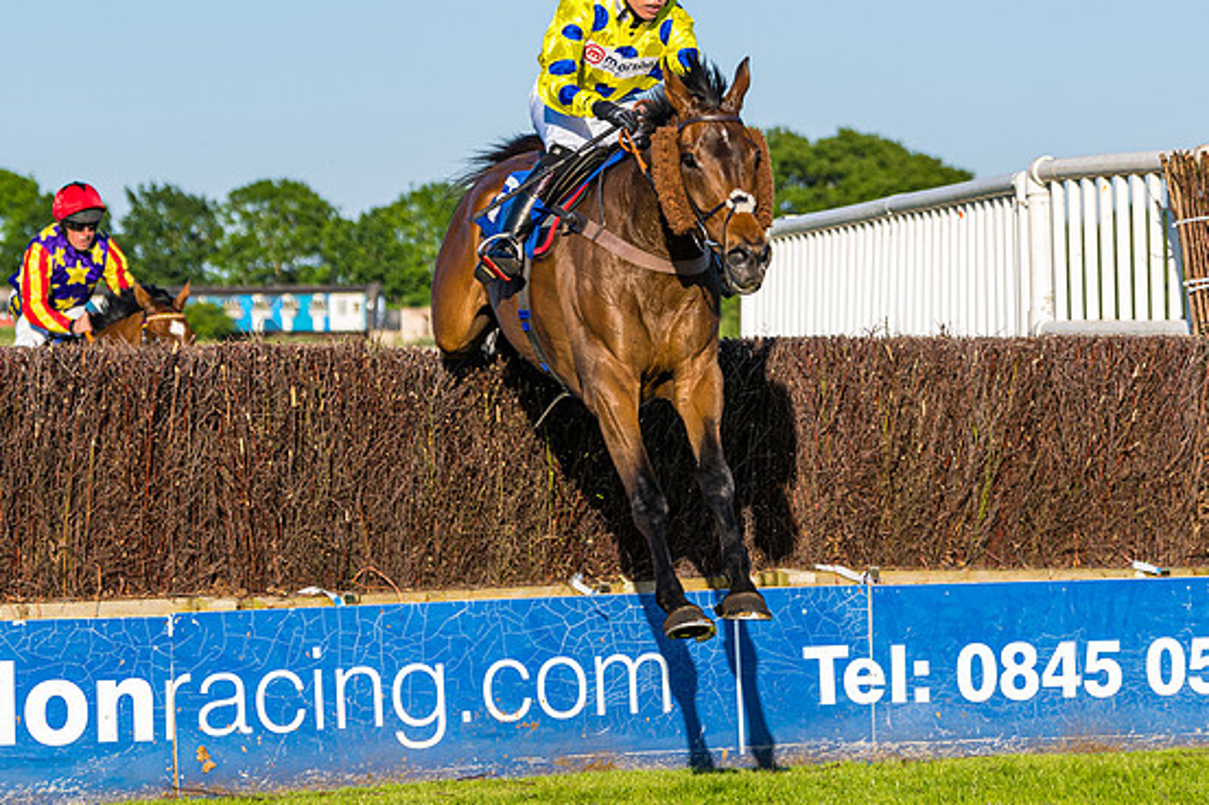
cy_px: 312
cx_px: 696
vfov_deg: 7.6
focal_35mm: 181
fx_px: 6075
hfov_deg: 11.4
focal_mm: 92
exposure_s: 1/1250
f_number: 4
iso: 200
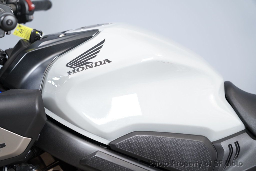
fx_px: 654
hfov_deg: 22.1
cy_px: 86
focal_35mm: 92
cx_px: 128
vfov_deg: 14.9
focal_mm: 92
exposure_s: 1/100
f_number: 4
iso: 1600
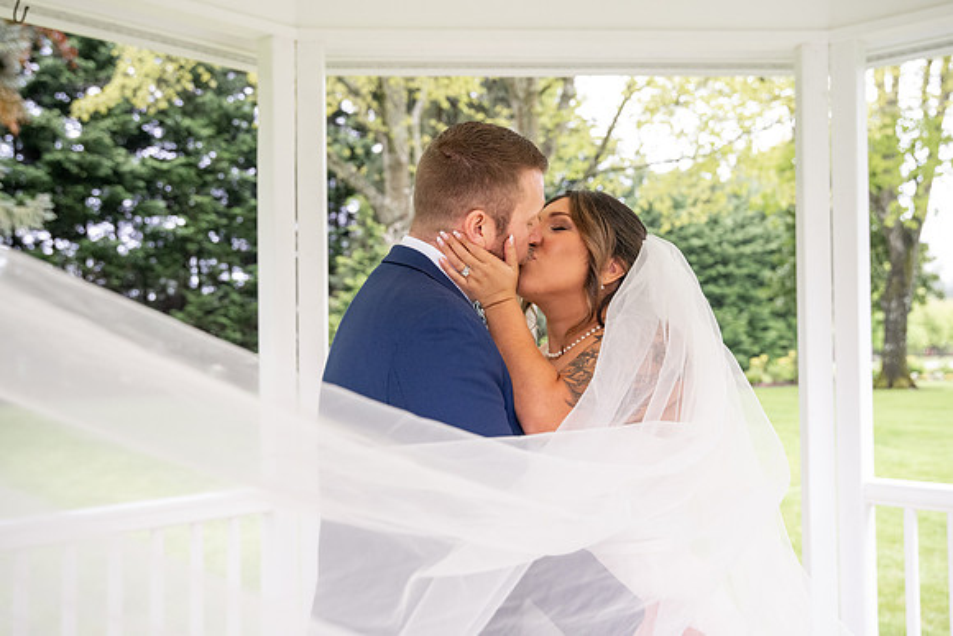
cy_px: 318
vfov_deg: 31.9
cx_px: 476
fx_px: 1112
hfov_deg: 46.4
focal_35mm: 42
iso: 3200
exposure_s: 1/320
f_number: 4
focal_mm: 42
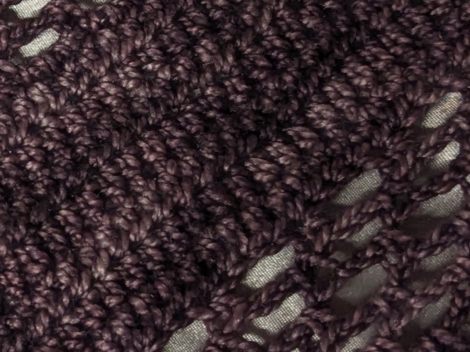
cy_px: 63
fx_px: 1887
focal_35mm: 139
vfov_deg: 10.6
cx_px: -176
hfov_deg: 13.6
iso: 275
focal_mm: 4.38
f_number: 1.73
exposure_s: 1/60
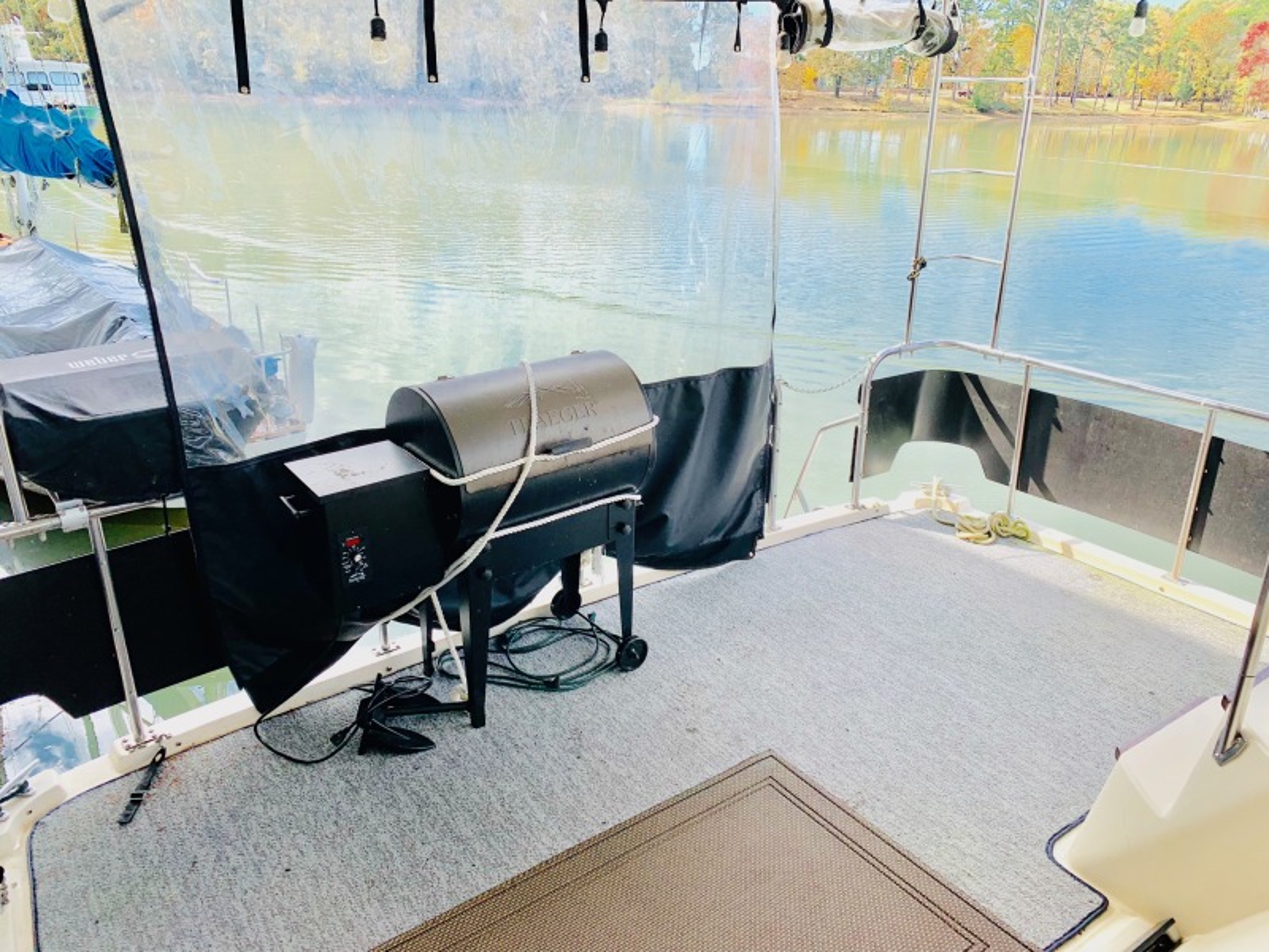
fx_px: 953
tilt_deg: -20.4
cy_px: 476
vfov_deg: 53.1
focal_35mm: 26
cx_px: 634
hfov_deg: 67.3
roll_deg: -1.6
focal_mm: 4.25
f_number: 1.8
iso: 25
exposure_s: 1/808
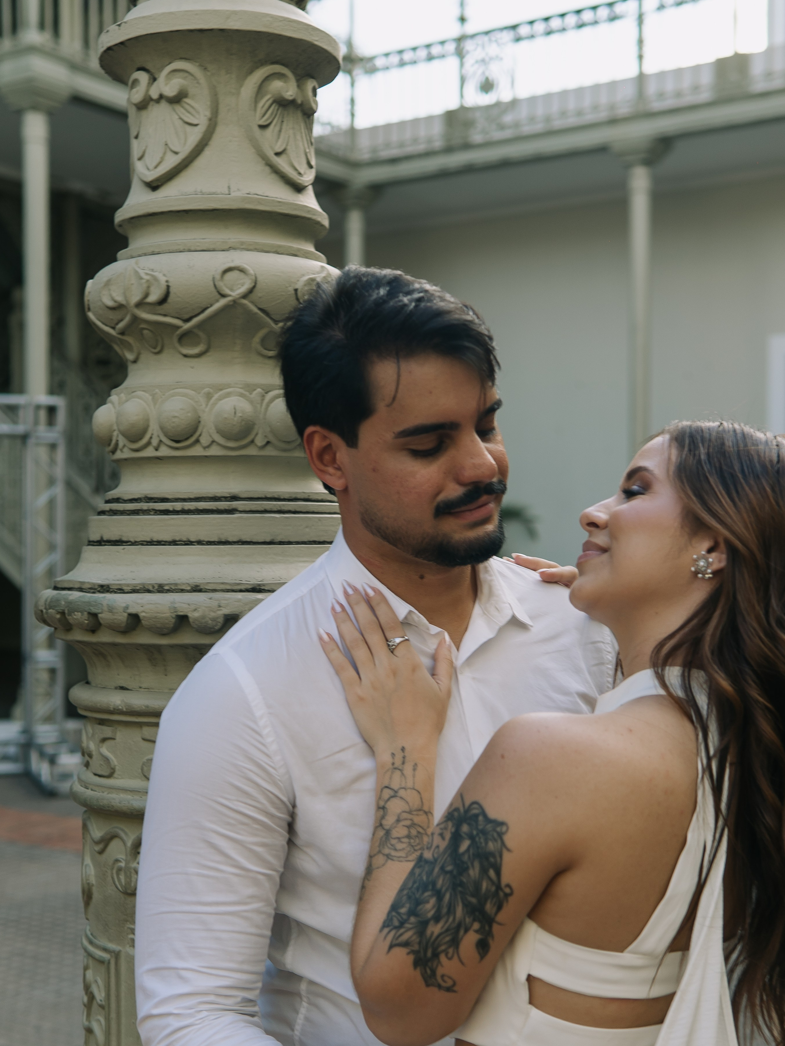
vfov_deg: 38.9
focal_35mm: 49
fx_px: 1482
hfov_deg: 29.7
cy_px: 566
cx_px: 391
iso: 100
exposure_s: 1/250
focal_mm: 30
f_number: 2.5
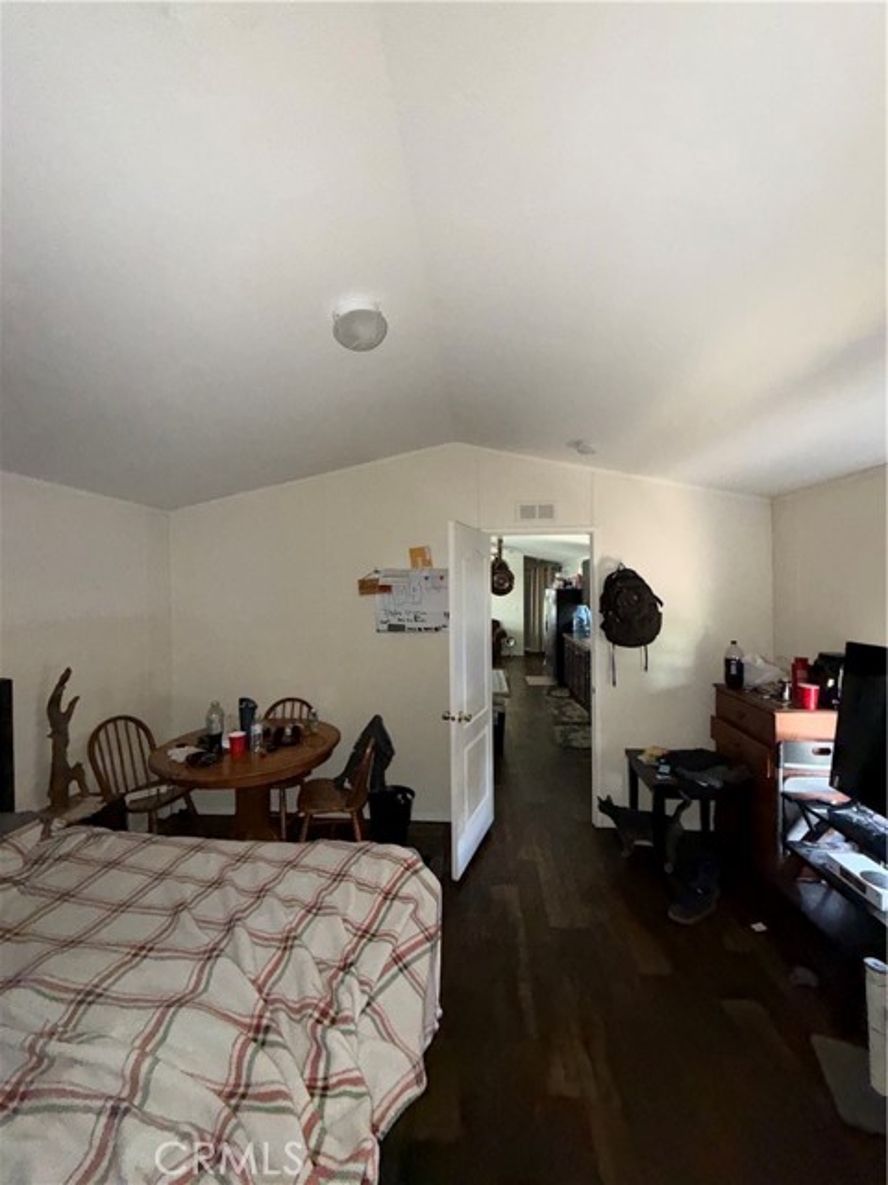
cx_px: 444
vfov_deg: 102.1
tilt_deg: +0.5
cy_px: 592
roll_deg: -0.2
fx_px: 479
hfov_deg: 85.7
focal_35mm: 14
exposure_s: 1/60
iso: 640
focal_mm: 2.22
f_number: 2.2
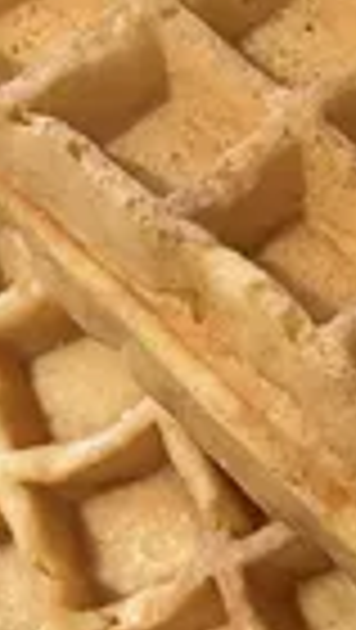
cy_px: 315
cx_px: 347
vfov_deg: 26.2
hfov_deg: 14.7
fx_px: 1356
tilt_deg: -68.2
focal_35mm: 81
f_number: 1.6
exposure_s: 1/60
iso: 500
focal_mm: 5.1
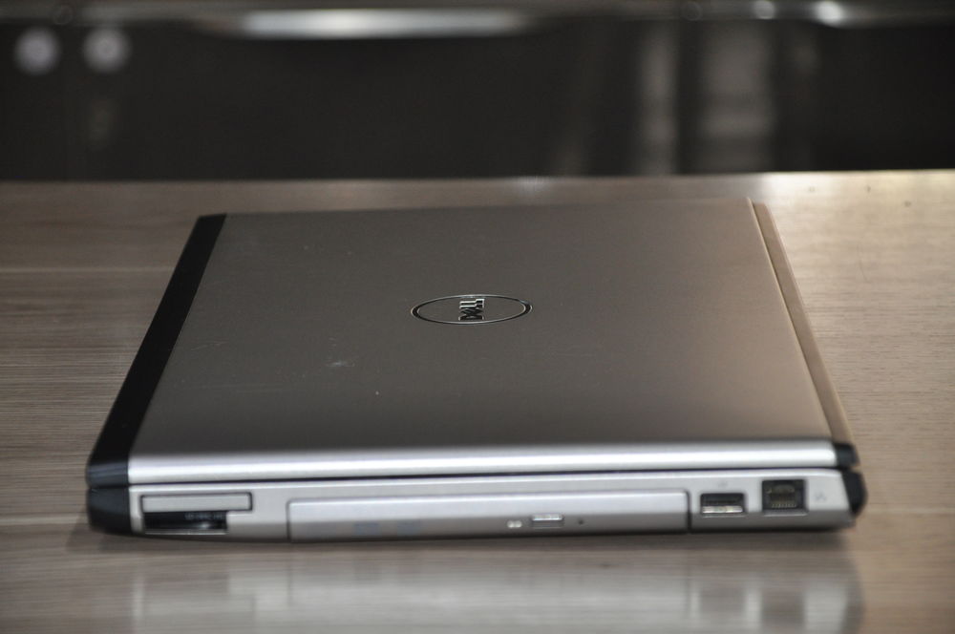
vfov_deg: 10.7
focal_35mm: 128
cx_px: 478
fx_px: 3378
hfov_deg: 16.1
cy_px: 317
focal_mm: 85
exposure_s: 1/60
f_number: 5.3
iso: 800
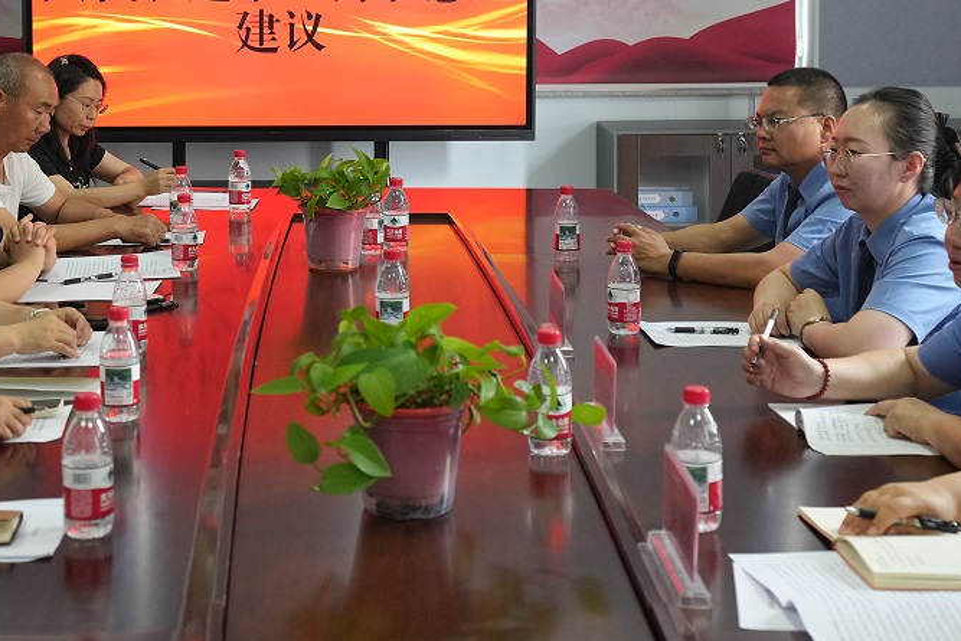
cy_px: 58
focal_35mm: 68
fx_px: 1815
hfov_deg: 29.5
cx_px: 343
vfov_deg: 19.6
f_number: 4
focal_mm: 35
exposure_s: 1/160
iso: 2500
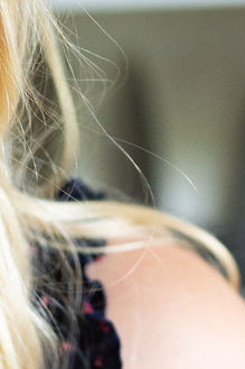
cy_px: 772
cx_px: -215
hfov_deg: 5.8
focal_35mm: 234
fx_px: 2391
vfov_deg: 8.3
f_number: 2
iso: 1250
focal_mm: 50
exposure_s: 1/320
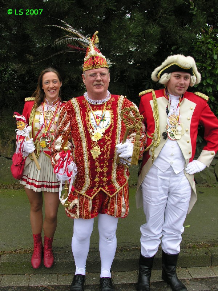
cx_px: 109
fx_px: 294
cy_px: 146
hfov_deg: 40.7
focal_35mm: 35
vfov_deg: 52.6
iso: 50
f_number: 4
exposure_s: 1/66.2
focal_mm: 8.9
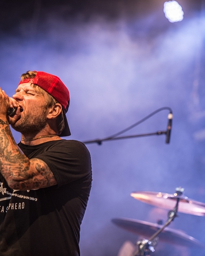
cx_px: 73
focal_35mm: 205
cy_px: 128
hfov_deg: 7.5
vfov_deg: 9.4
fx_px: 1553
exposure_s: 1/100
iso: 250
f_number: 2.8
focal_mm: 145
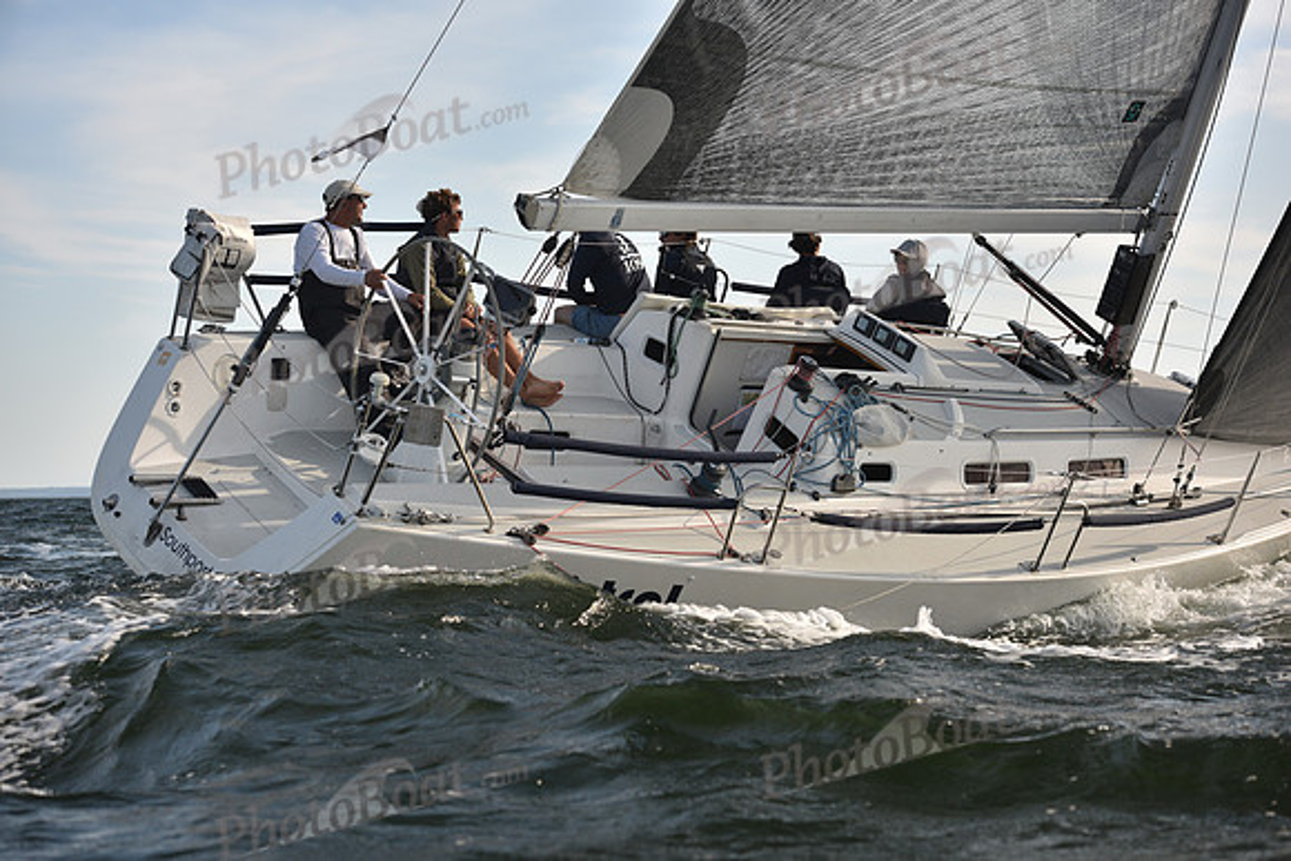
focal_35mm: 70
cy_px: 430
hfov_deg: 28.8
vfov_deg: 19.5
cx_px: 646
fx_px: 2511
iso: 250
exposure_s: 1/800
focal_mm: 70
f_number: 4
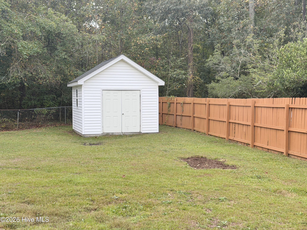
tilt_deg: -3.1
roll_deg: -0.4
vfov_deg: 30.3
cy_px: 115
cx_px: 154
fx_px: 426
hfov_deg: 39.7
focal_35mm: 48
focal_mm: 6.76
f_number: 1.78
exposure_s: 1/846
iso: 64
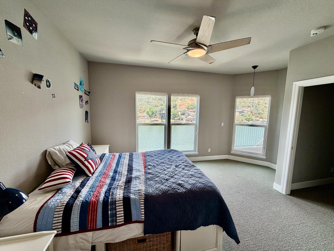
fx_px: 135
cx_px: 167
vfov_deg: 85.7
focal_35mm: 14
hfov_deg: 102.1
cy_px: 126
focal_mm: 2.22
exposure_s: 1/120
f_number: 2.2
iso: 32
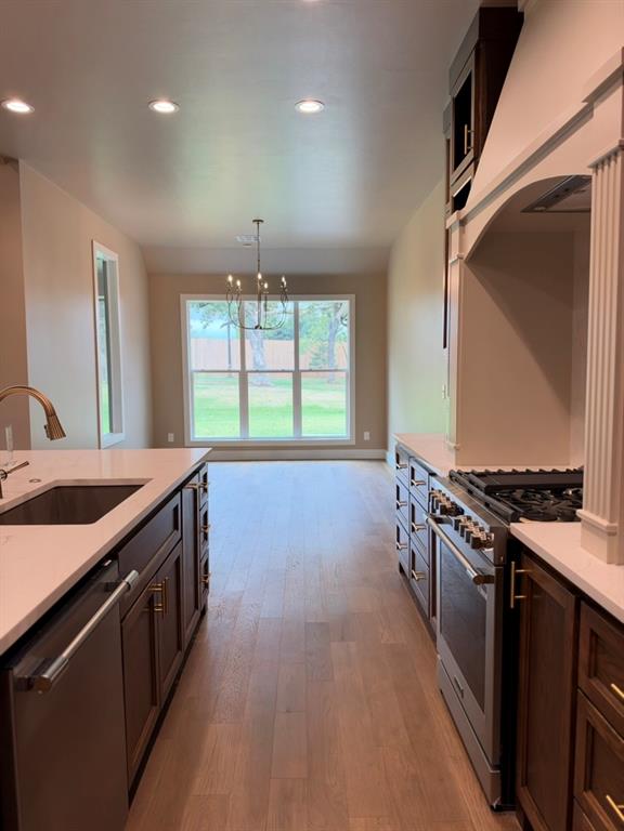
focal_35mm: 24
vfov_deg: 71.6
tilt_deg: -4.3
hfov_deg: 56.8
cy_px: 416
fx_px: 577
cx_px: 312
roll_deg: +0.6
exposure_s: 1/120
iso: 160
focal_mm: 6.93
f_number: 1.8
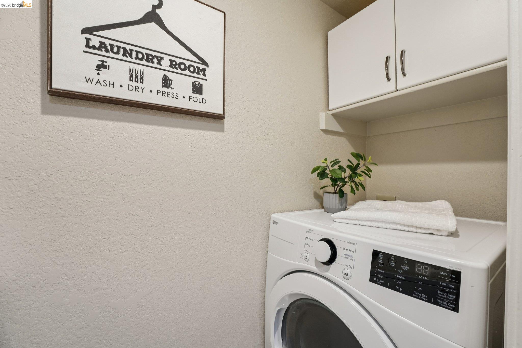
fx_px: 203
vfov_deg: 81.2
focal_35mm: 14
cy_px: 174
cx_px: 261
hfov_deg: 104.3
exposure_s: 1/30
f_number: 8
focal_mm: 14
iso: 800
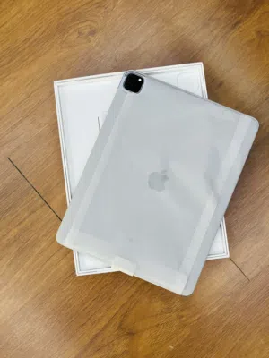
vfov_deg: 39.7
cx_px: 134
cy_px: 179
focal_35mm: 48
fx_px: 497
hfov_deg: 30.3
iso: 80
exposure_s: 1/347
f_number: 1.78
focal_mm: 6.86
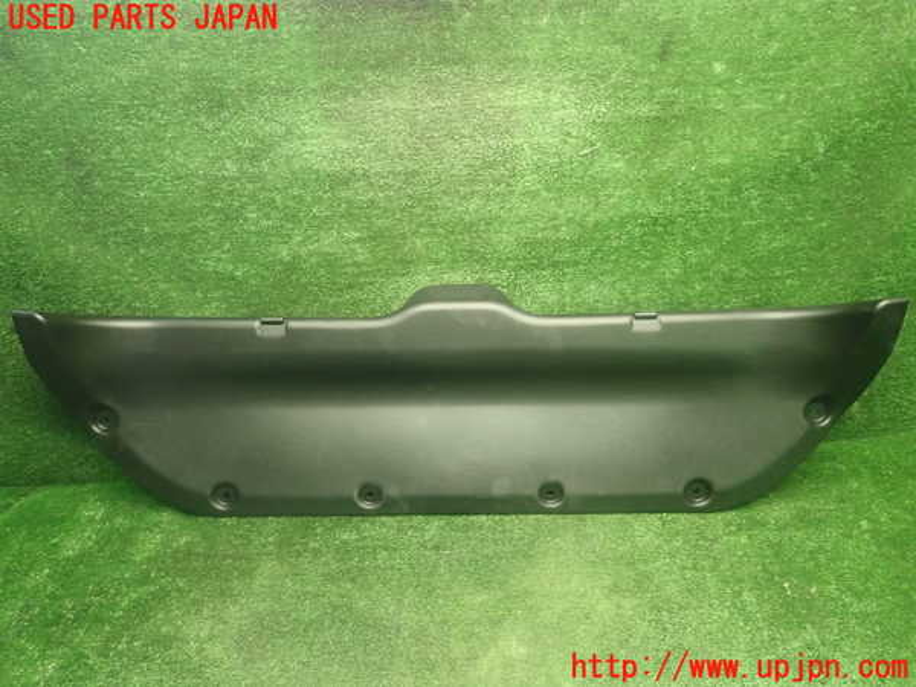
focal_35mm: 25
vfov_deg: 54.9
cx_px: 458
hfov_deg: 69.4
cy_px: 344
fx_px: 662
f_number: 2
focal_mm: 4.5
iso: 320
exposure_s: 1/30
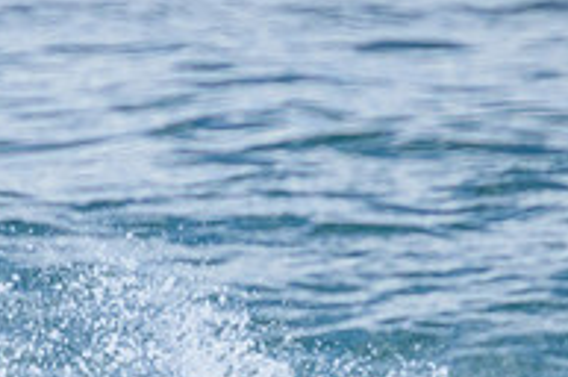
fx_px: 49570
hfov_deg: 0.7
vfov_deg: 0.4
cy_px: 366
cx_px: 166
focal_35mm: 3147
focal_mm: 800
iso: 2500
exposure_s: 1/1000
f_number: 11
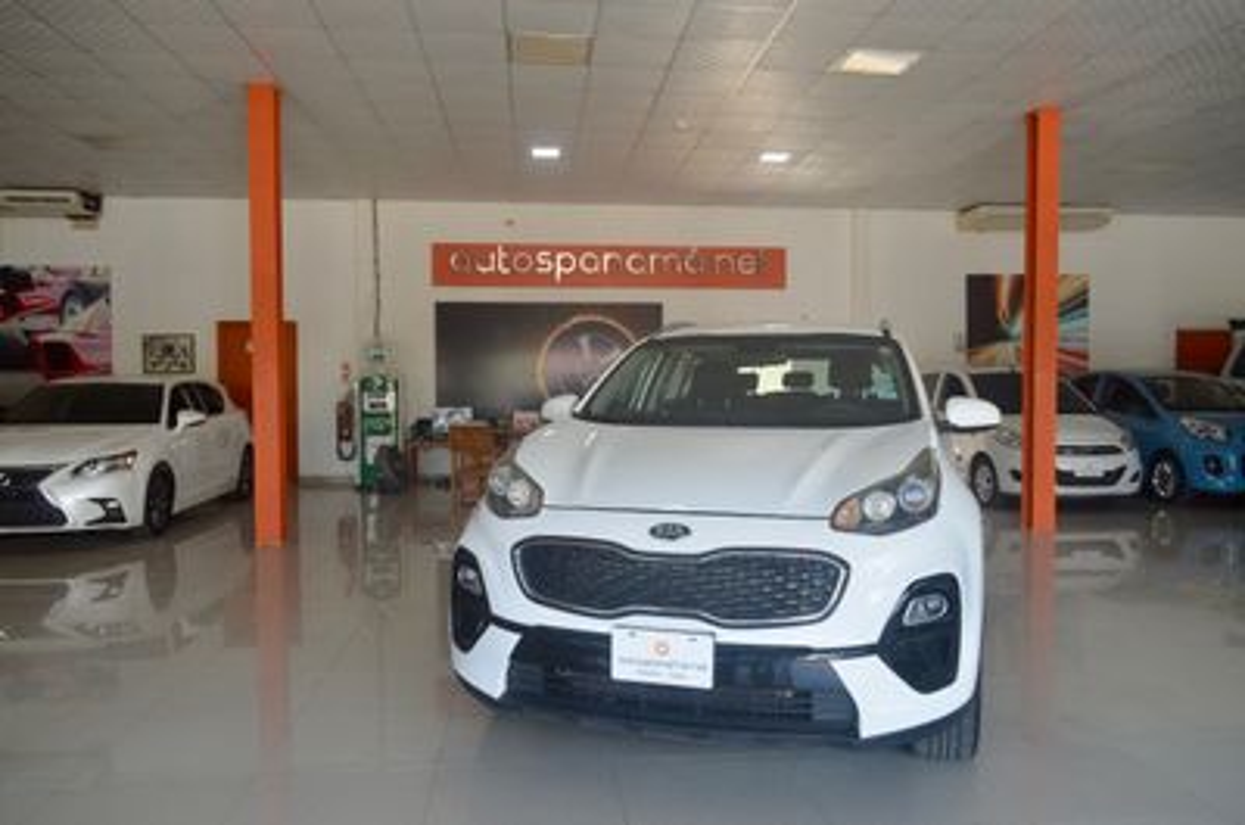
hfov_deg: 67.5
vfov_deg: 47.7
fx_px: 932
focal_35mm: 27
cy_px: 412
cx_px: 622
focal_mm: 18
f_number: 5
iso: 400
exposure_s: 1/100
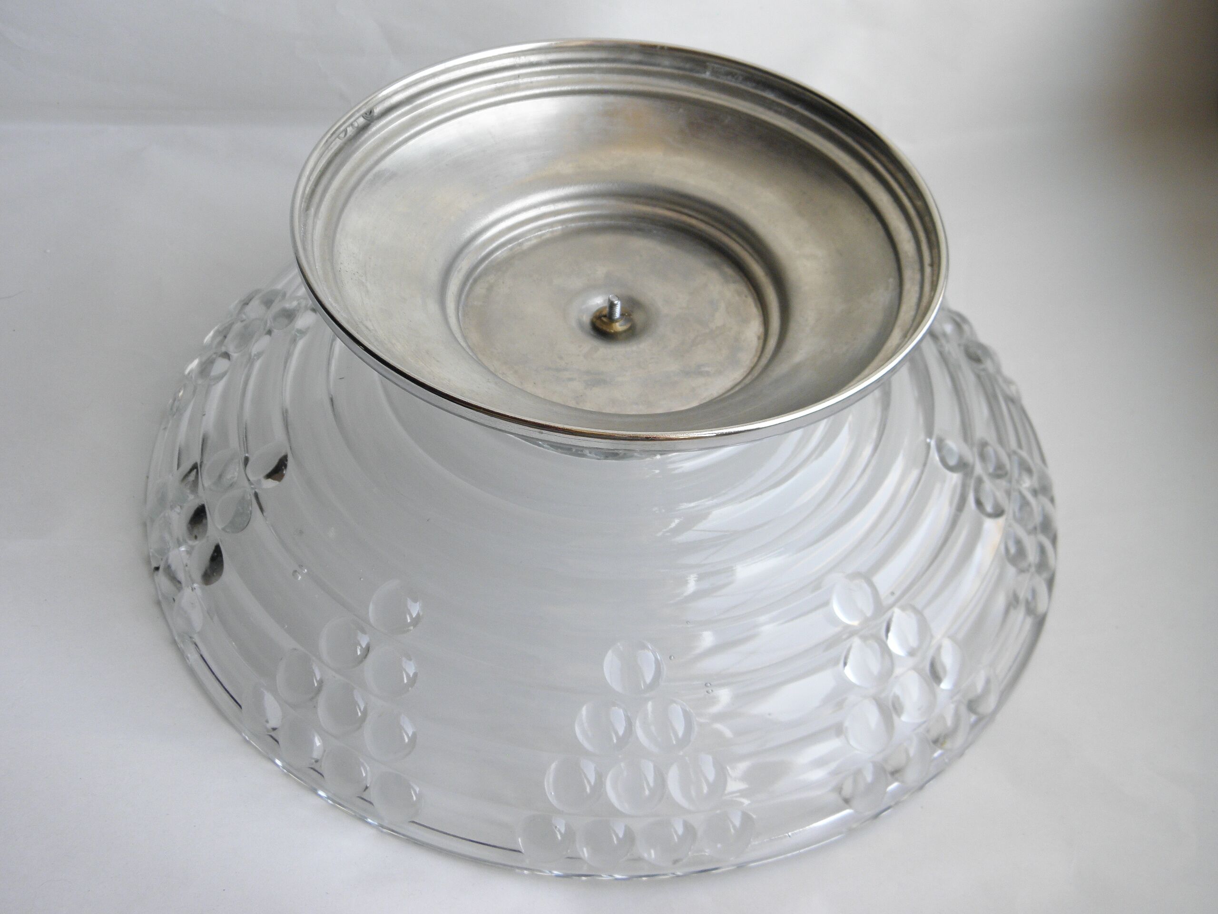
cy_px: 457
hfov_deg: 49.0
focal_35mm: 38
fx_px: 1337
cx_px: 609
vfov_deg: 37.7
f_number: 3.7
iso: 100
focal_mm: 6.8
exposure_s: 1/50
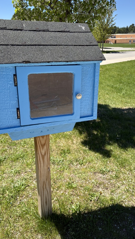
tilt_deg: -20.7
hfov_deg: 38.9
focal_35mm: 30
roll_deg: +1.2
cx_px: 67
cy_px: 115
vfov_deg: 64.3
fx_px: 191
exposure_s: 1/2208
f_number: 1.6
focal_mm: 5.96
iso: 50
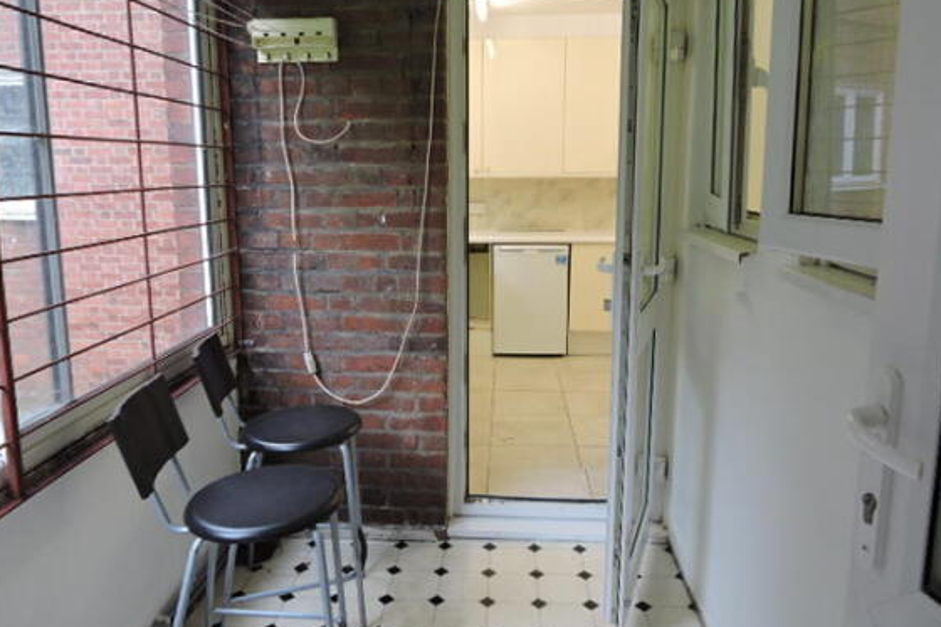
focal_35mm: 26
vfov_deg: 49.4
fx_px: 679
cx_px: 456
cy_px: 278
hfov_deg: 69.4
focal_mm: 4.3
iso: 200
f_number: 3.3
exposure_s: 1/30
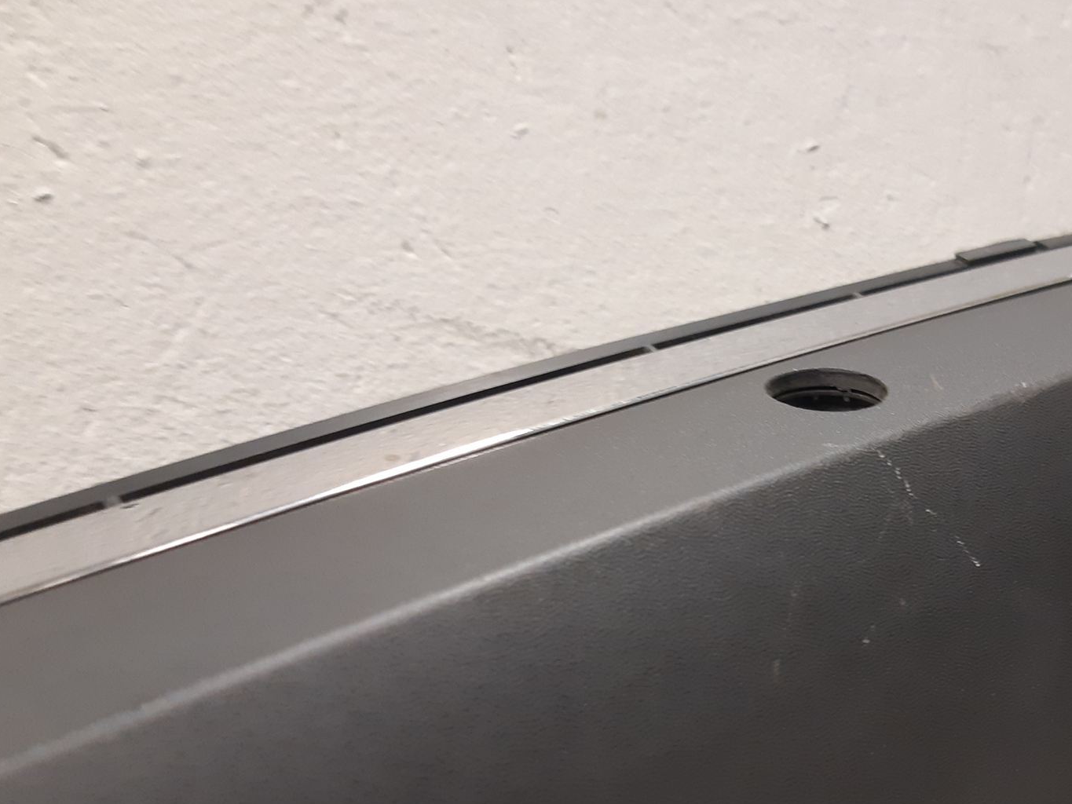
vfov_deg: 36.5
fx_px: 1208
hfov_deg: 46.5
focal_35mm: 39
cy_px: 524
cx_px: 774
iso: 200
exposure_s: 1/40
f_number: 1.7
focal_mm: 3.93
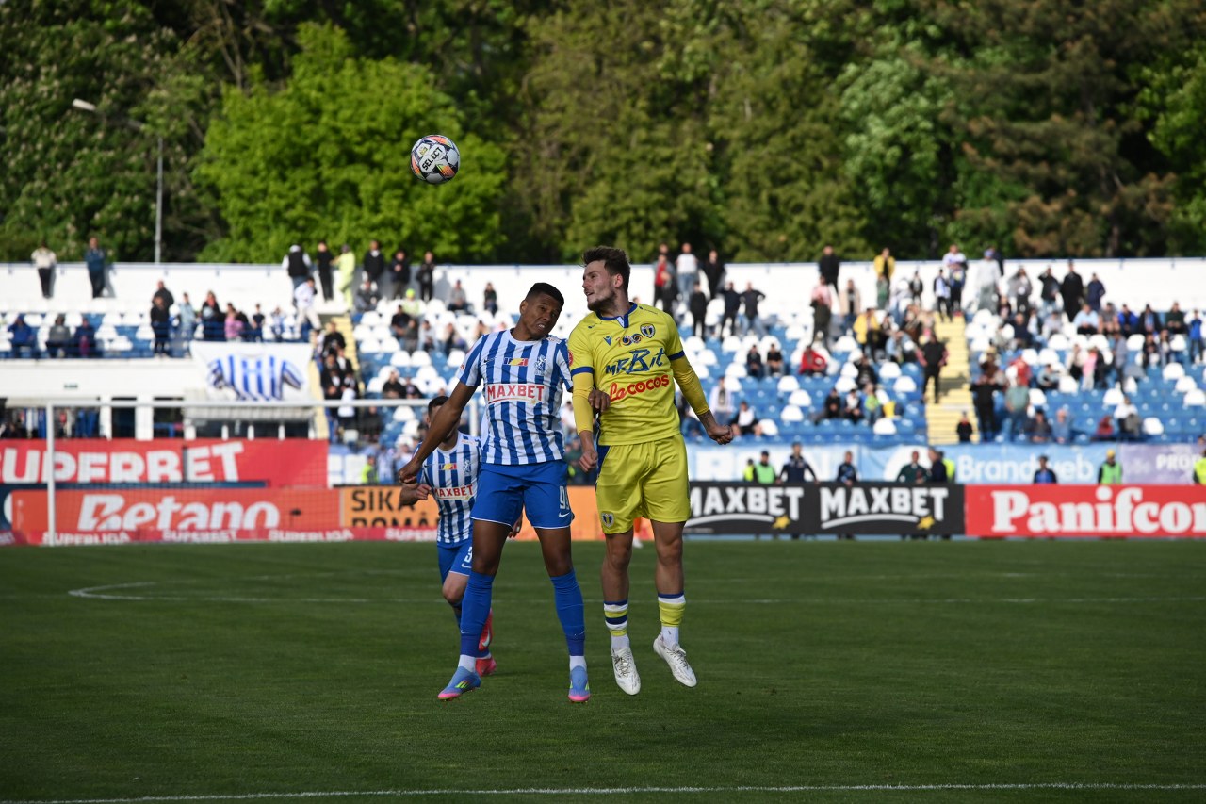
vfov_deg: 6.9
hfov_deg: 10.3
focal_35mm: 200
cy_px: 402
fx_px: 6699
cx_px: 603
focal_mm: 200
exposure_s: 1/5000
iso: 1000
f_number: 5.6
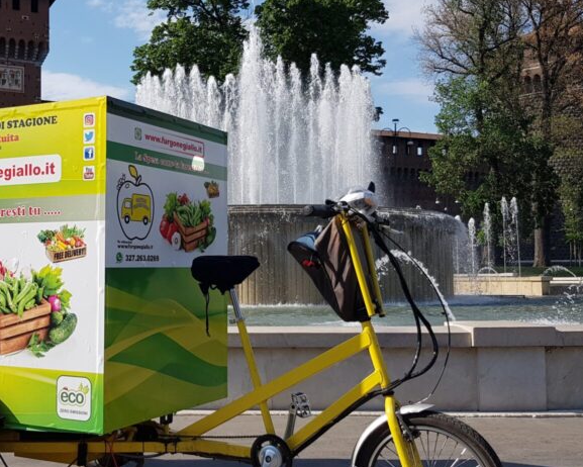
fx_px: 777
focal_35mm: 45
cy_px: 239
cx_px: 209
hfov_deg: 40.8
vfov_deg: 33.4
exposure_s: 1/2360
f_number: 1.7
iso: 40
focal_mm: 4.3
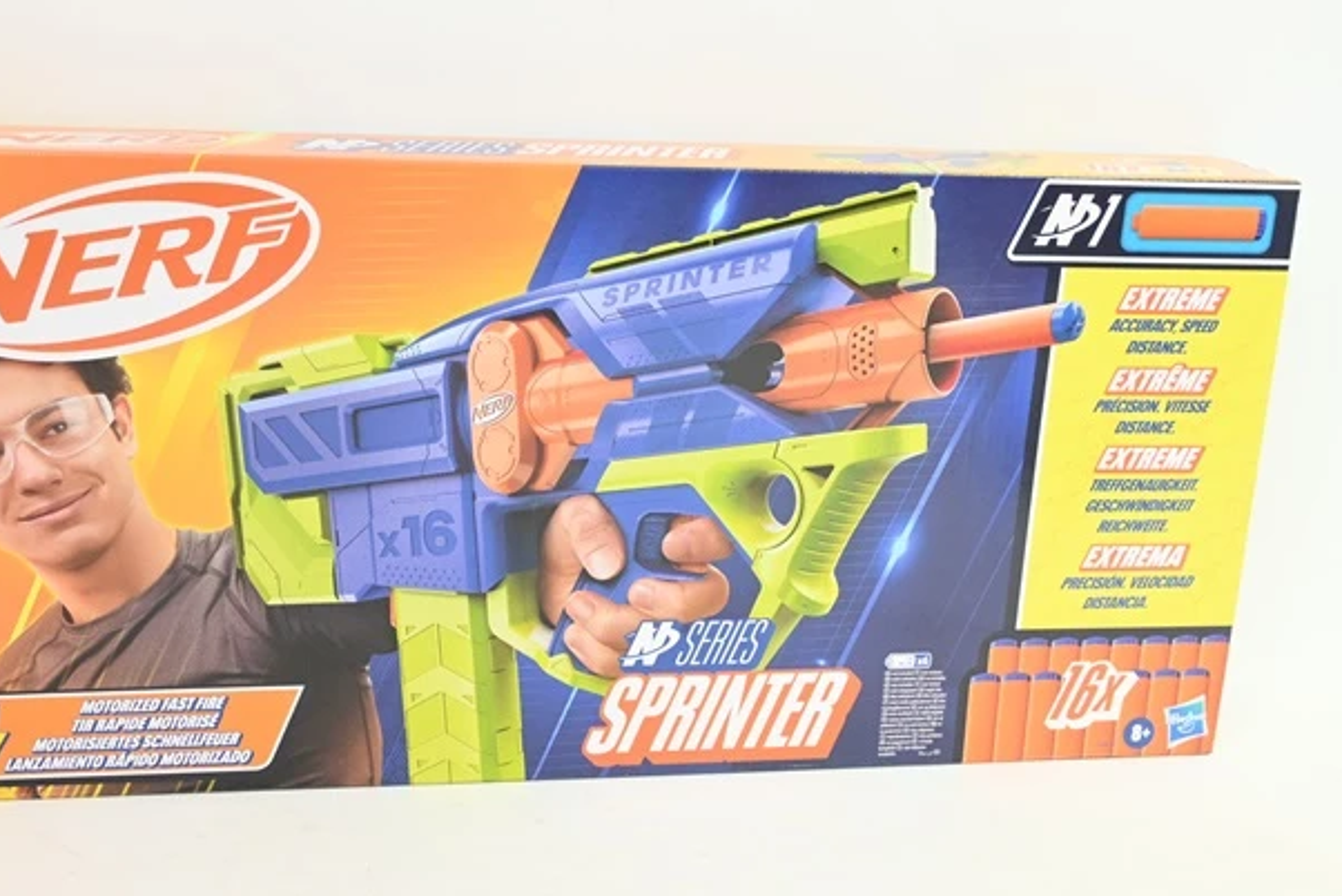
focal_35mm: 49
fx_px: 1839
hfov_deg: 40.0
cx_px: 580
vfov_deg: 27.4
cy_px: 444
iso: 720
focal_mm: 27.5
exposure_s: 1/125
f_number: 4.5
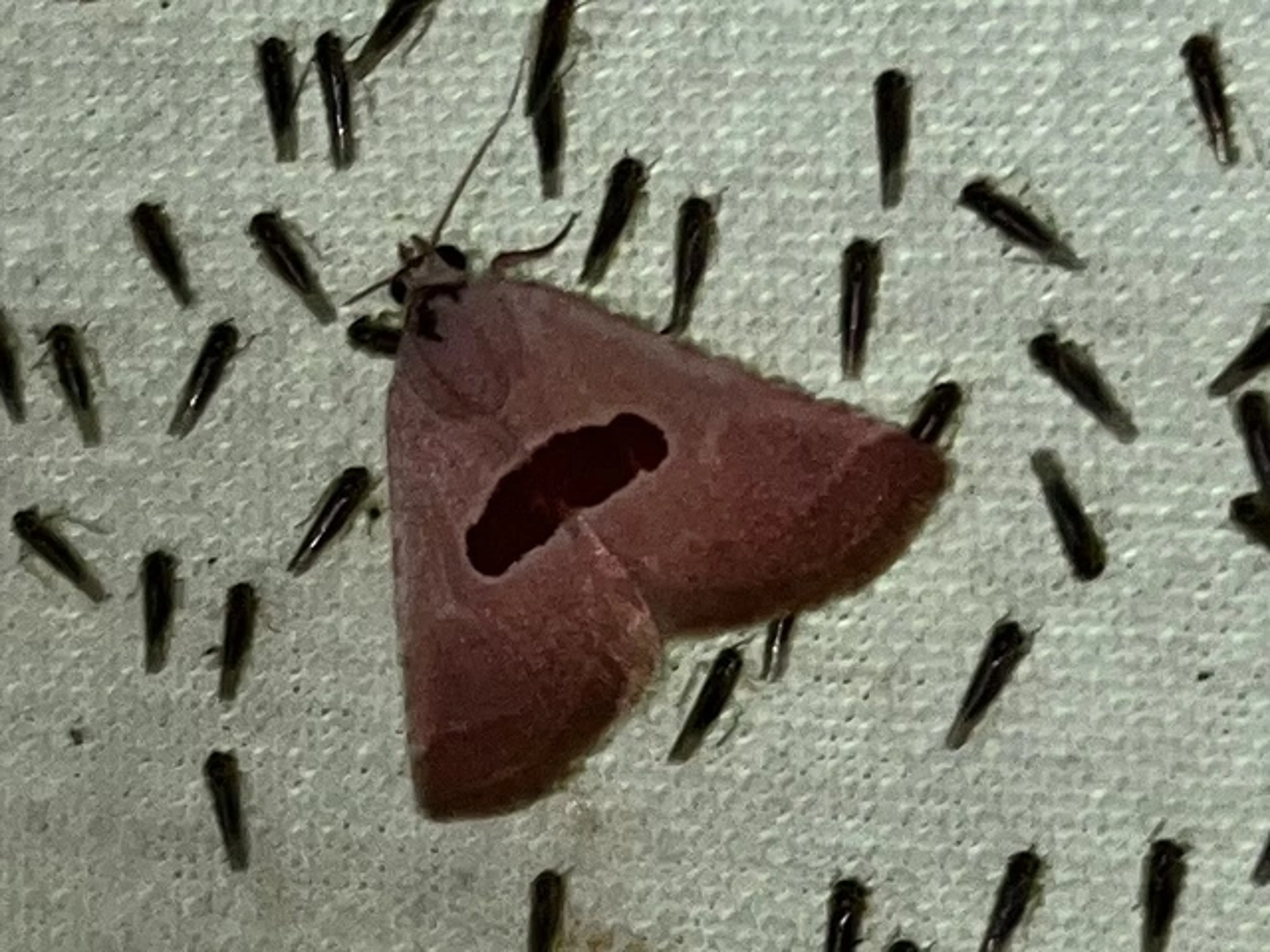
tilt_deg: -46.8
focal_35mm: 26
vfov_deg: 53.1
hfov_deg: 67.3
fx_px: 954
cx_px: 635
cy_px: 476
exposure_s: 1/82
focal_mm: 5.1
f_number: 1.6
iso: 32
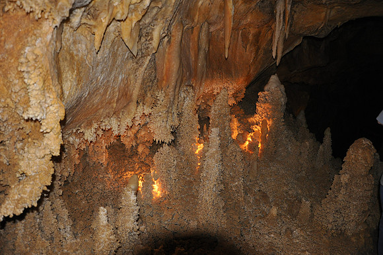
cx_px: 192
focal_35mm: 32
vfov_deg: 41.6
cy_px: 128
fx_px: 335
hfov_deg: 59.6
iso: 800
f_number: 3.8
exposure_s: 1/60
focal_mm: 21
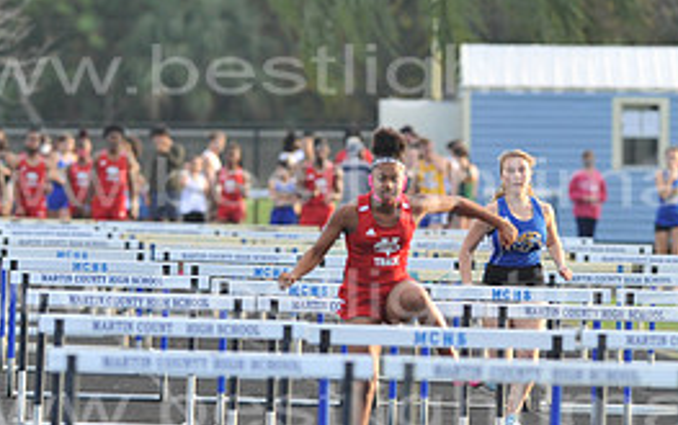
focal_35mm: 673
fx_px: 12449
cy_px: 245
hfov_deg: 3.1
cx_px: 495
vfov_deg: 2.0
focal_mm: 300
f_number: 4.5
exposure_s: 1/1000
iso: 800
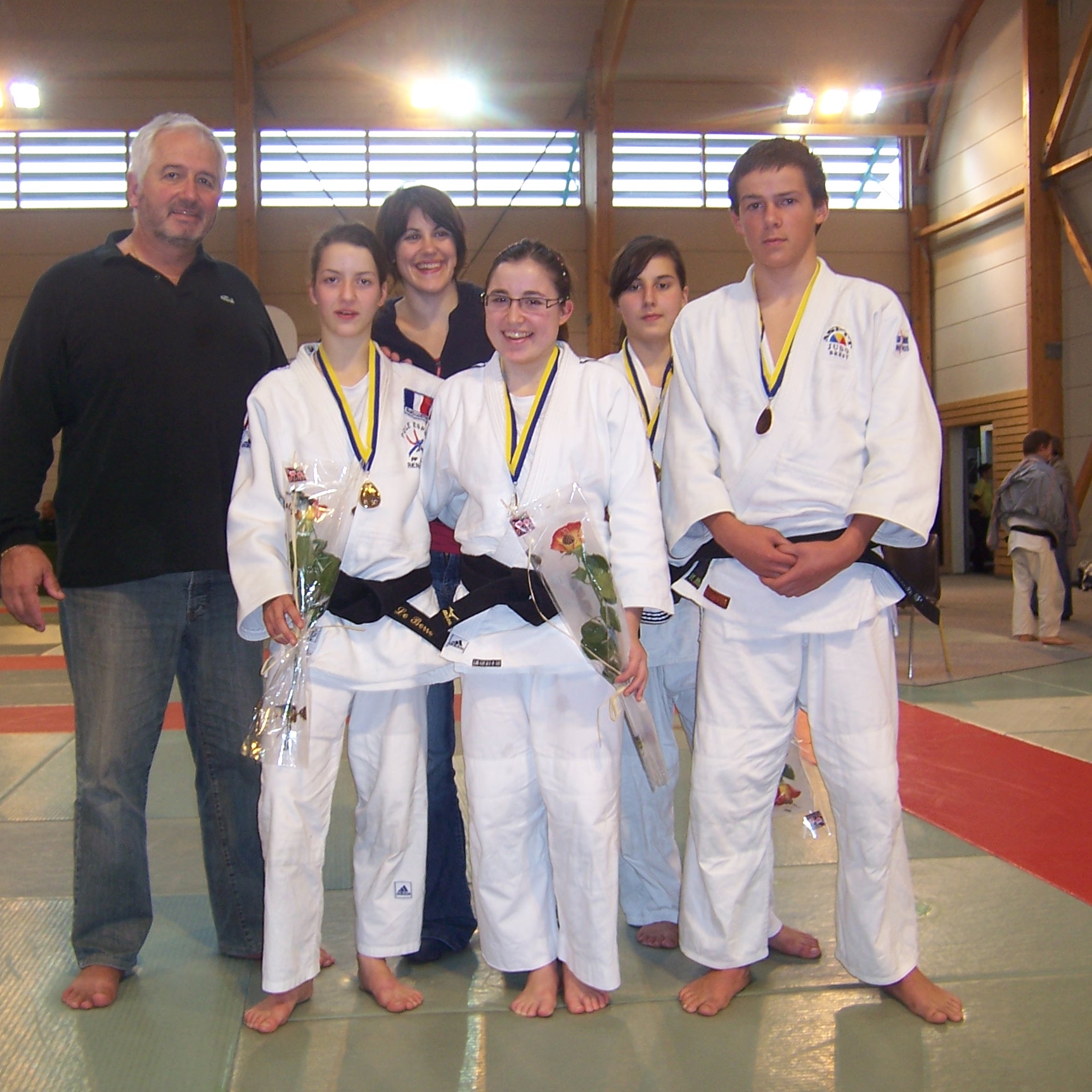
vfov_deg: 42.8
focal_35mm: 39
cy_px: 546
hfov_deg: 42.6
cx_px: 434
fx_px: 1392
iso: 80
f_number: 2.8
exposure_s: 1/60
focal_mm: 5.5
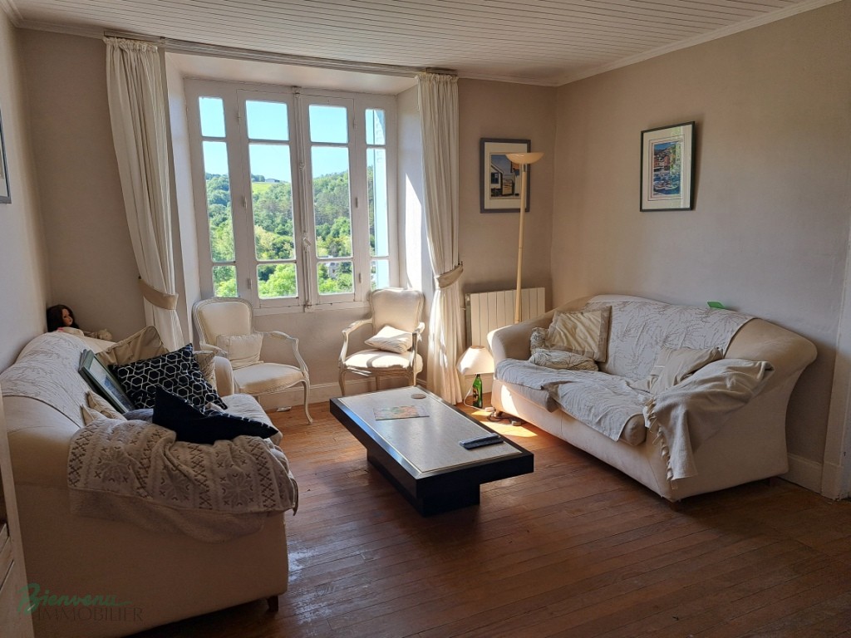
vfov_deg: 56.8
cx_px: 426
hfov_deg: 71.6
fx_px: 590
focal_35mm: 24
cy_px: 319
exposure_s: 1/178
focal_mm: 5.23
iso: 50
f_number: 1.8
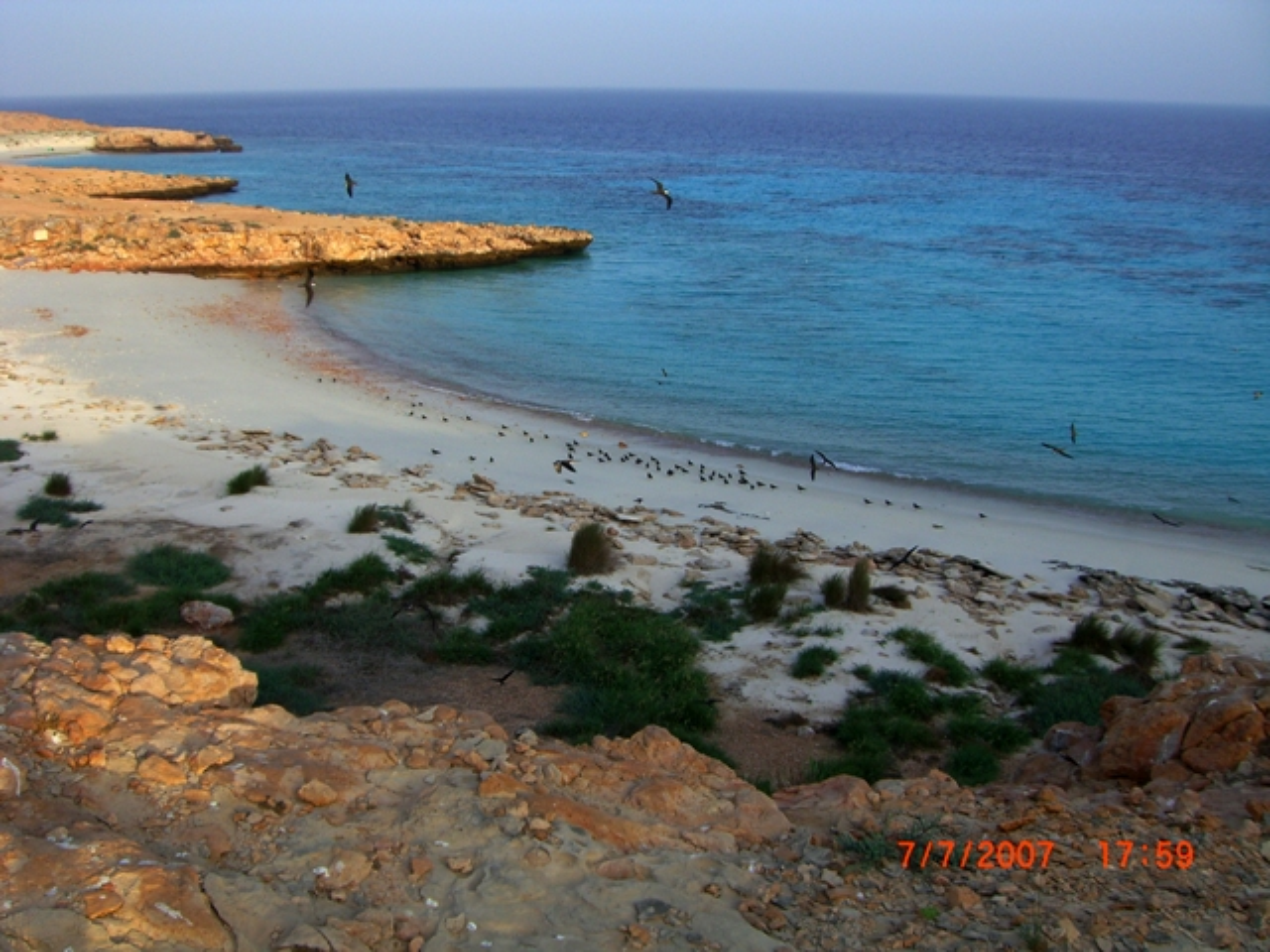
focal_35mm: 38
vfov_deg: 37.7
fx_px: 1394
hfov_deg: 49.0
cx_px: 635
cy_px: 476
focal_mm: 6.2
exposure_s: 1/250
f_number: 4.3
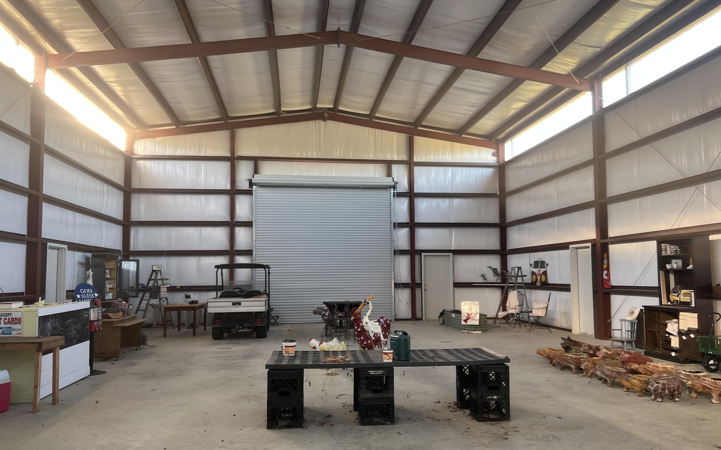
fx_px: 550
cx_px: 366
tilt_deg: +4.0
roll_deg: +0.1
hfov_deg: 66.5
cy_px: 234
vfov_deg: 44.5
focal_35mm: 28
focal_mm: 5.7
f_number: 1.5
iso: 125
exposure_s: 1/110
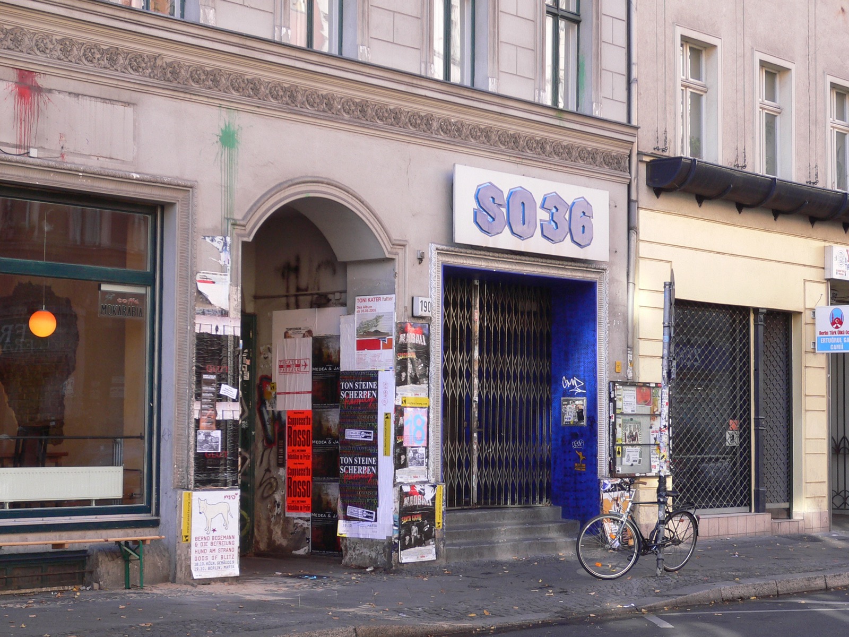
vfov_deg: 19.9
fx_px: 1815
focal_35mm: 74
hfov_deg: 26.3
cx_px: 424
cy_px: 318
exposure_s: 1/80
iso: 100
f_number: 4.2
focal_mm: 12.3
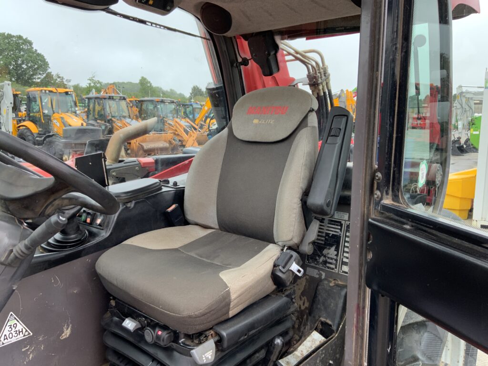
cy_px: 183
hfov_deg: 61.7
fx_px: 409
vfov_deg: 48.2
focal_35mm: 29
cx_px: 244
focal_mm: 3
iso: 25
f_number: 1.8
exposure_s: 1/122
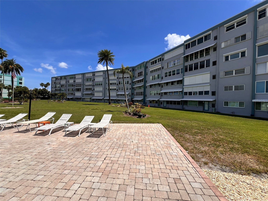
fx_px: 101
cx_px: 134
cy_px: 100
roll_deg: -2.1
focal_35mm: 13
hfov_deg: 106.2
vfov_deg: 89.9
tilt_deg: -0.7
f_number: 1.8
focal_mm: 1.57
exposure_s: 1/2053
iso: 32
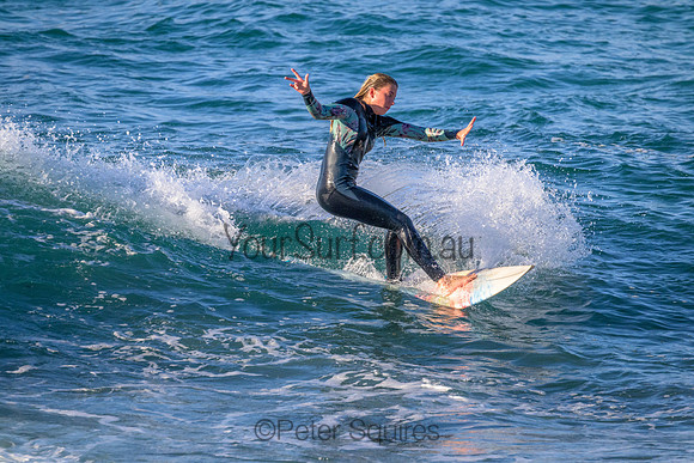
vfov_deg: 2.3
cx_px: 347
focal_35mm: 590
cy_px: 232
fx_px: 11376
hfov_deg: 3.5
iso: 2200
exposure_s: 1/2000
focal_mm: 590
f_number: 11
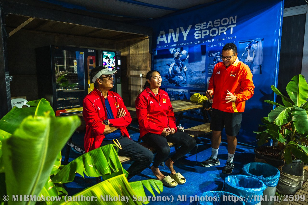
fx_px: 218
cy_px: 102
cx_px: 154
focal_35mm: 26
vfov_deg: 50.4
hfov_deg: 70.4
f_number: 3.5
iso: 1600
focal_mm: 25.5
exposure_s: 1/125
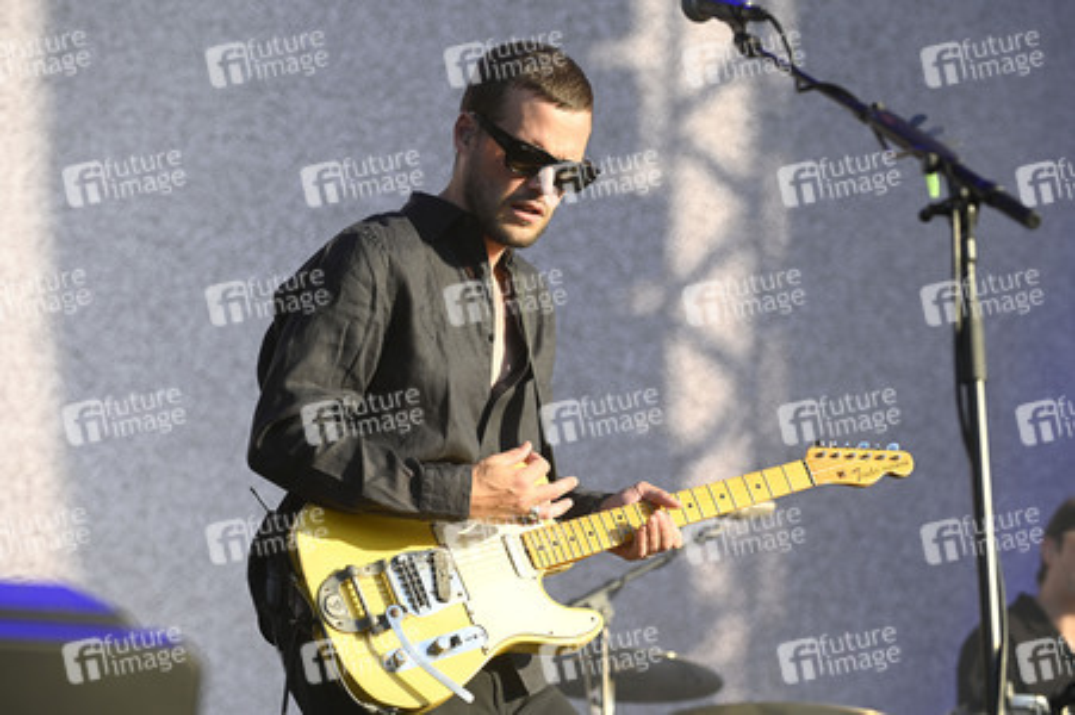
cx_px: 538
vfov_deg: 10.5
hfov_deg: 15.8
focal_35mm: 130
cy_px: 358
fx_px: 3879
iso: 200
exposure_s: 1/500
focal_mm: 130
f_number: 5
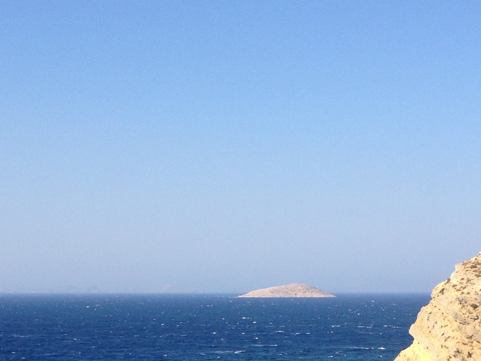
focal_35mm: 88
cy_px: 375
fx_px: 1223
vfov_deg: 16.4
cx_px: 273
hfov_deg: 22.2
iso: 50
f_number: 2.4
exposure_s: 1/1284
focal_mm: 4.28
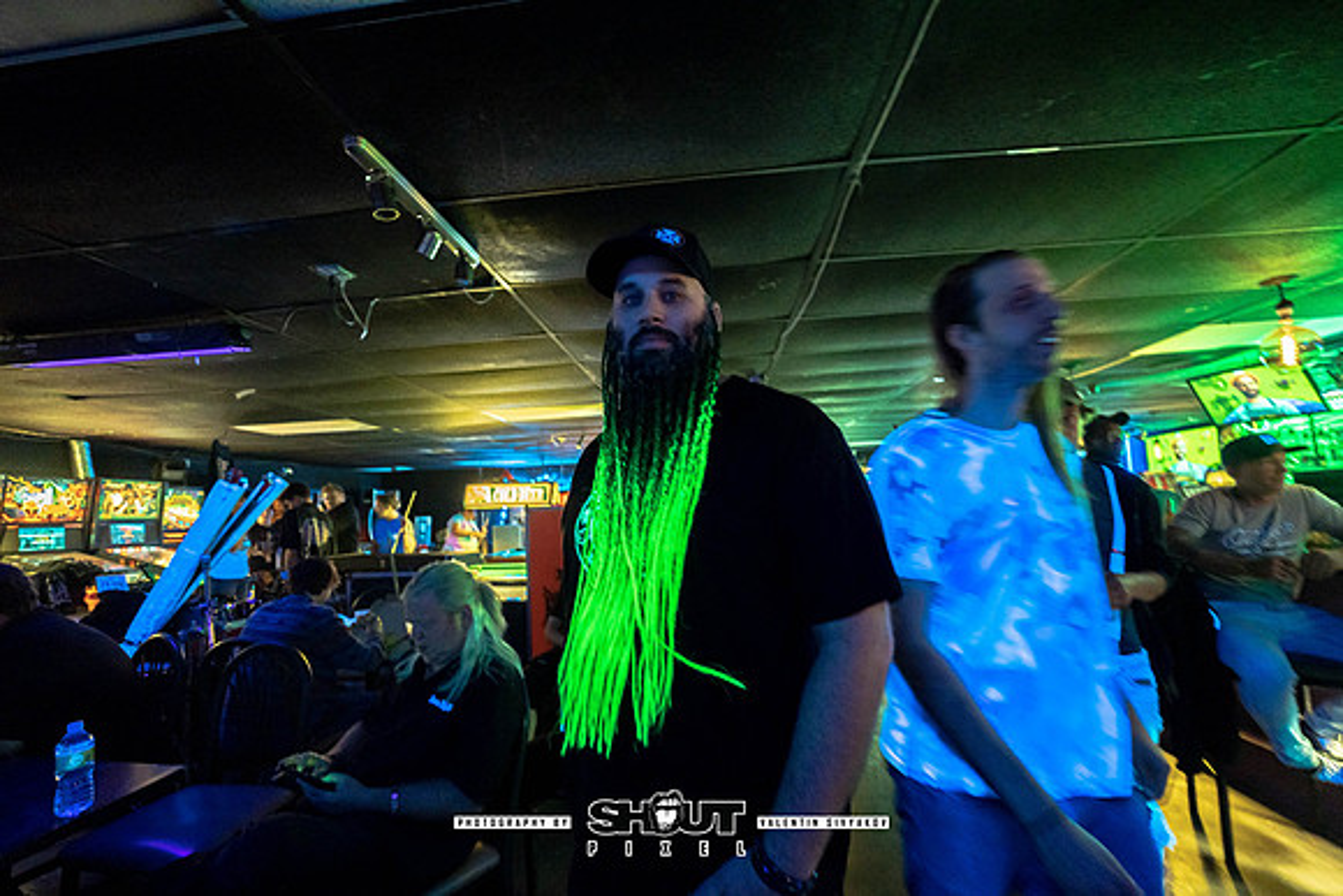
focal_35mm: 14
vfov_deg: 81.2
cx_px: 672
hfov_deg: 104.2
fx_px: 522
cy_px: 448
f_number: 2.8
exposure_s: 1/60
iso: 3200
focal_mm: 14
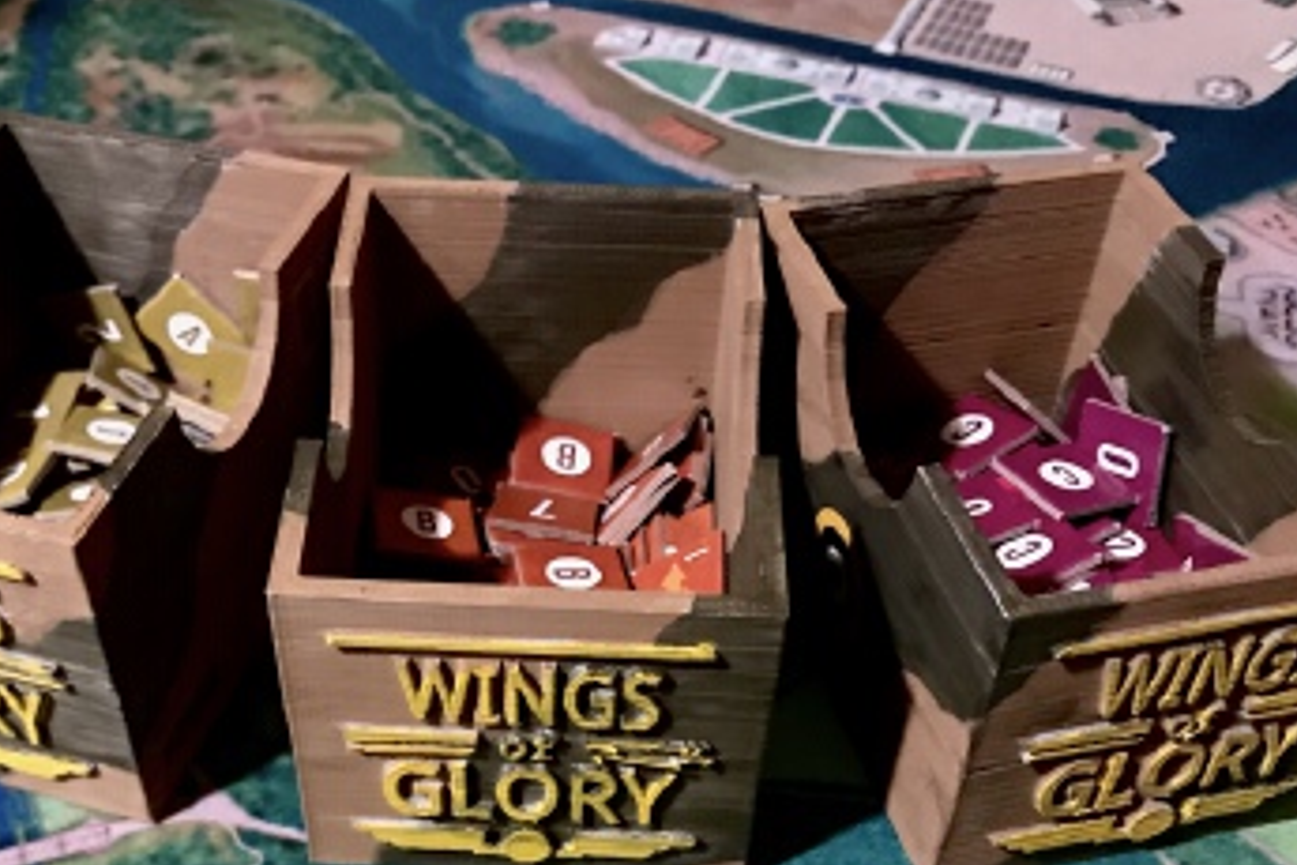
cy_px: 718
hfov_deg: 43.4
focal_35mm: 45
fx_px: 1621
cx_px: 513
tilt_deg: -49.1
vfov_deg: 29.1
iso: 100
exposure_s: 1/4
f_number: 1.8
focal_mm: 3.99
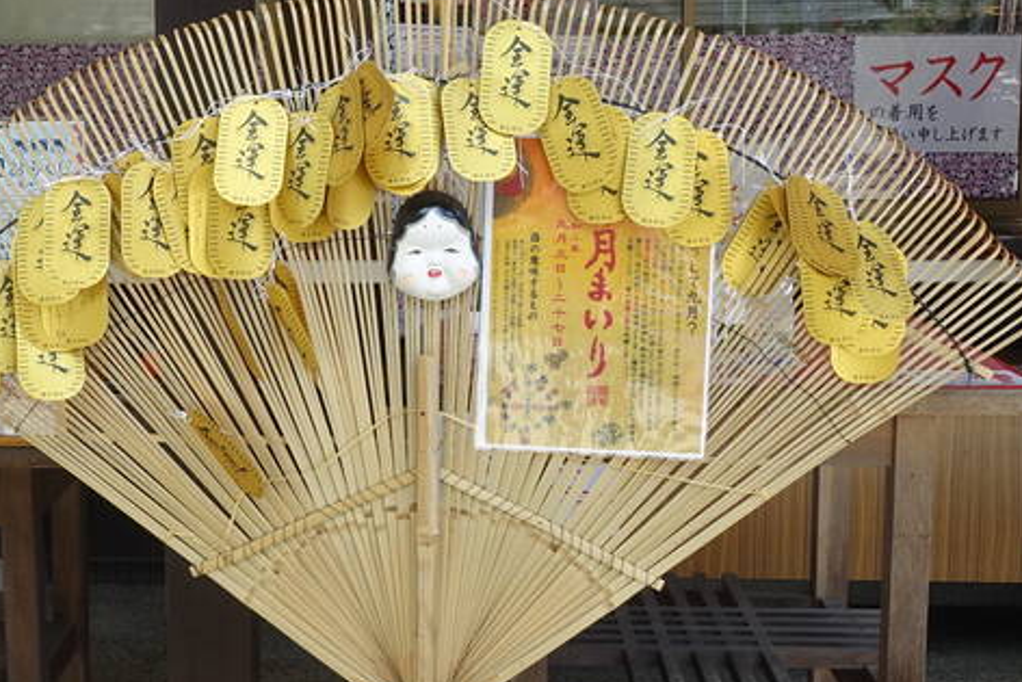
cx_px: 340
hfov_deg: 32.6
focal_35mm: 61
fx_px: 1732
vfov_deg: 22.3
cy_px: 364
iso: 125
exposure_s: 1/160
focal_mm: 8.8
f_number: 4
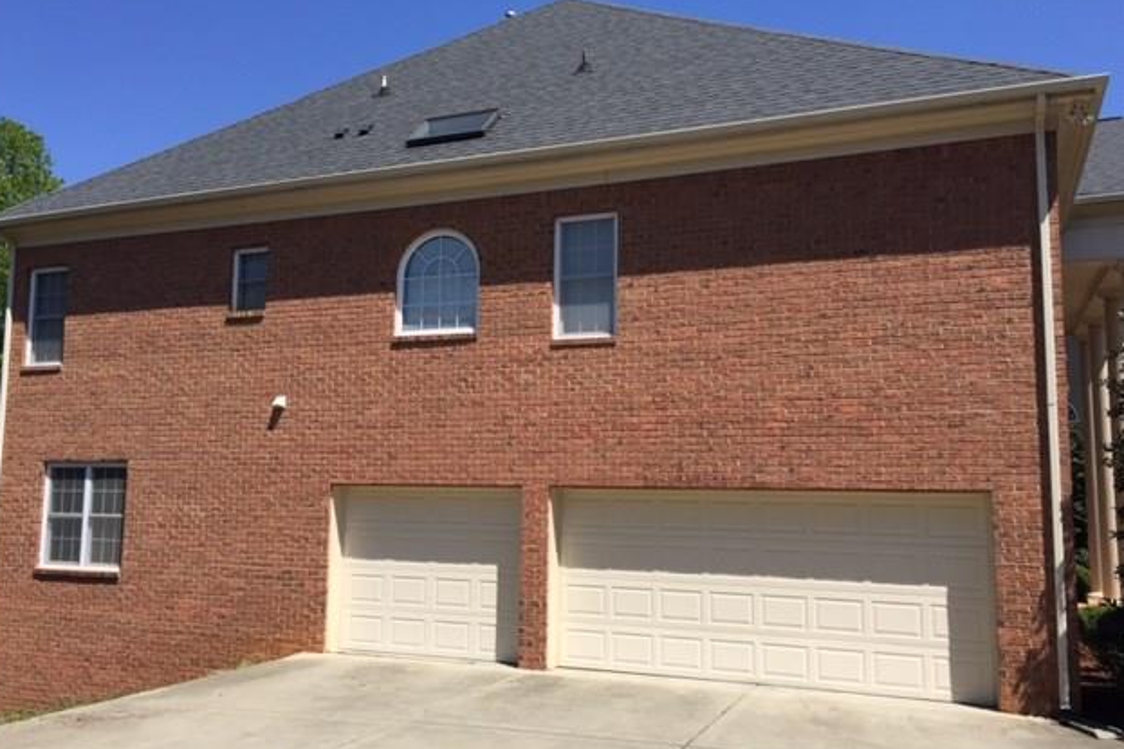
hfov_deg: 60.3
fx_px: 968
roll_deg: -2.8
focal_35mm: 31
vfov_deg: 42.2
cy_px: 422
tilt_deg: +6.5
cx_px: 554
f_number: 2.2
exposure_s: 1/2475
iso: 32
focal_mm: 4.15
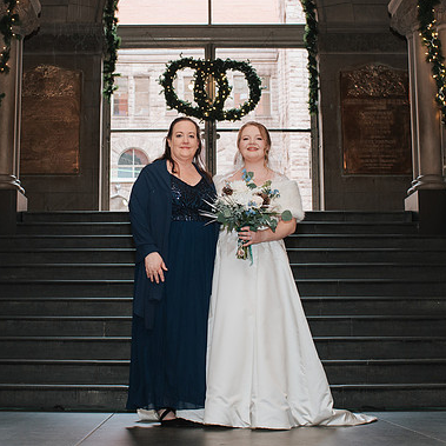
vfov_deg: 25.7
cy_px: 194
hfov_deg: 25.7
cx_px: 168
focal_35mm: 67
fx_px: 977
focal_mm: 35
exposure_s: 1/200
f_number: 3.5
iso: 1000
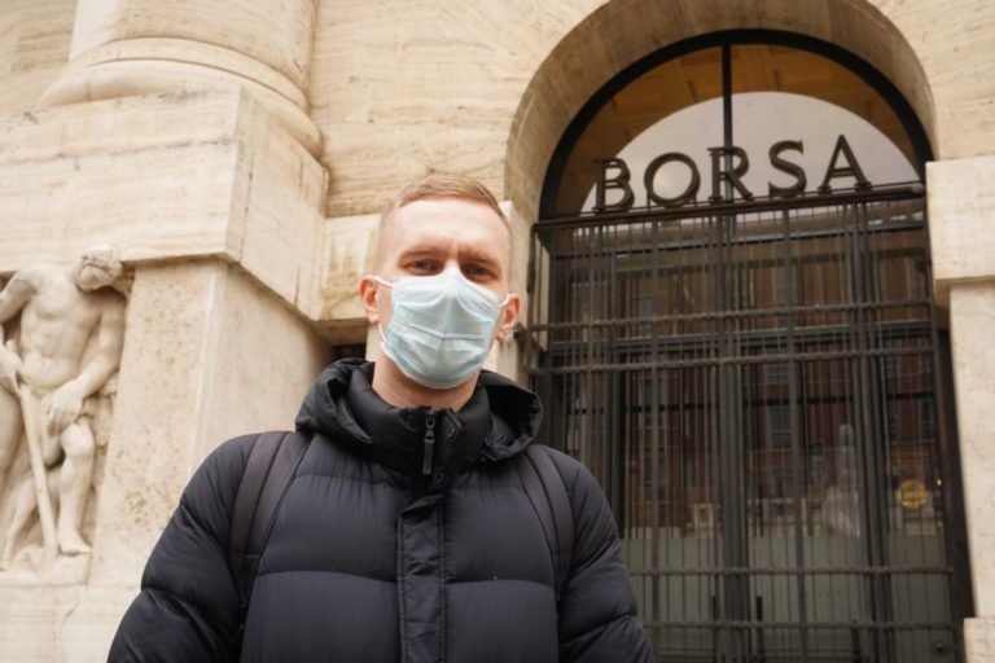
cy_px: 332
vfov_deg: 31.2
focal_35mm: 43
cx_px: 498
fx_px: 1188
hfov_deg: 45.4
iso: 5000
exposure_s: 1/800
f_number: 13
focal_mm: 43
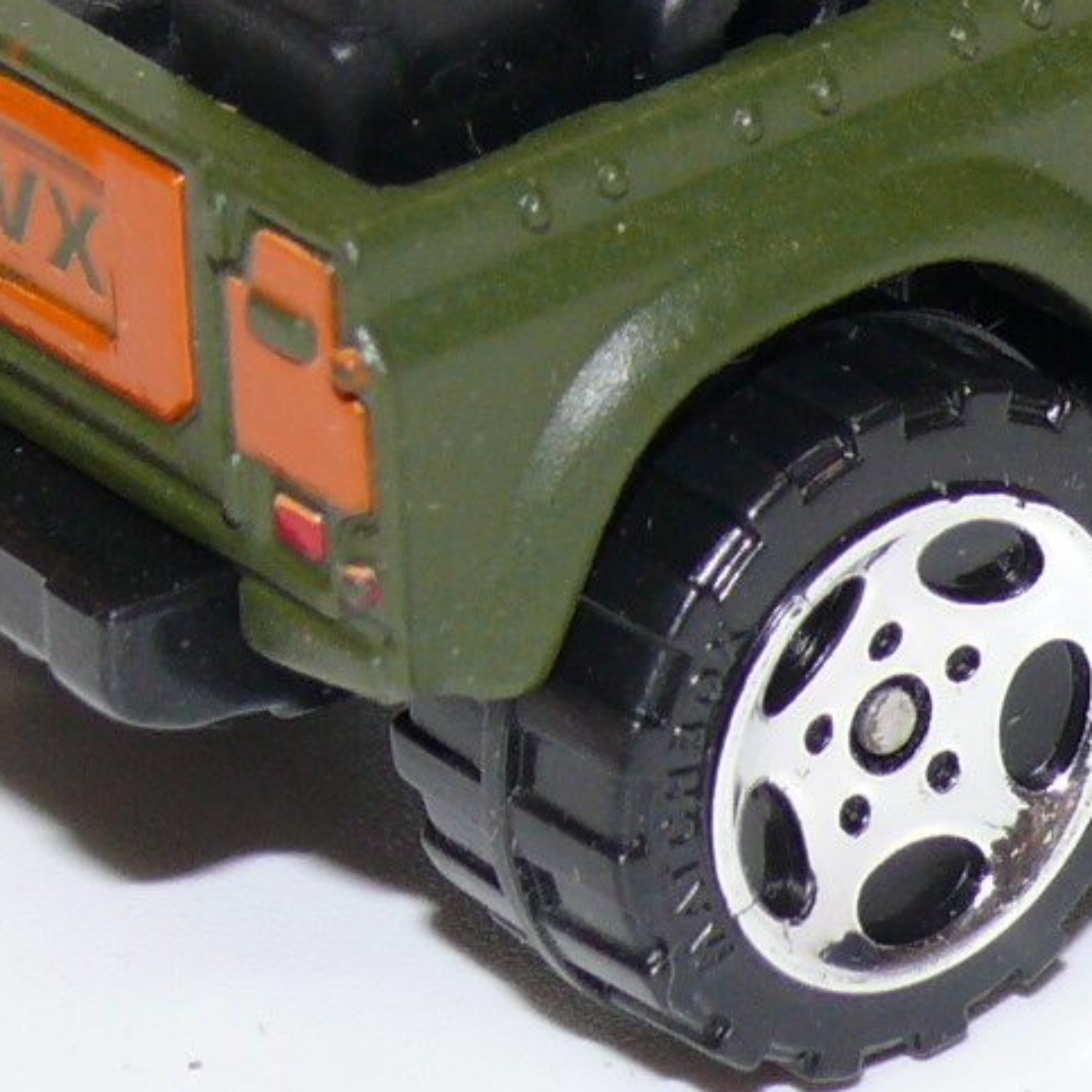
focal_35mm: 327
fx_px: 11671
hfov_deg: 5.3
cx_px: 1178
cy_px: -72
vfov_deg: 5.3
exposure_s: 1/30
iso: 100
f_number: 4
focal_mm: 14.1
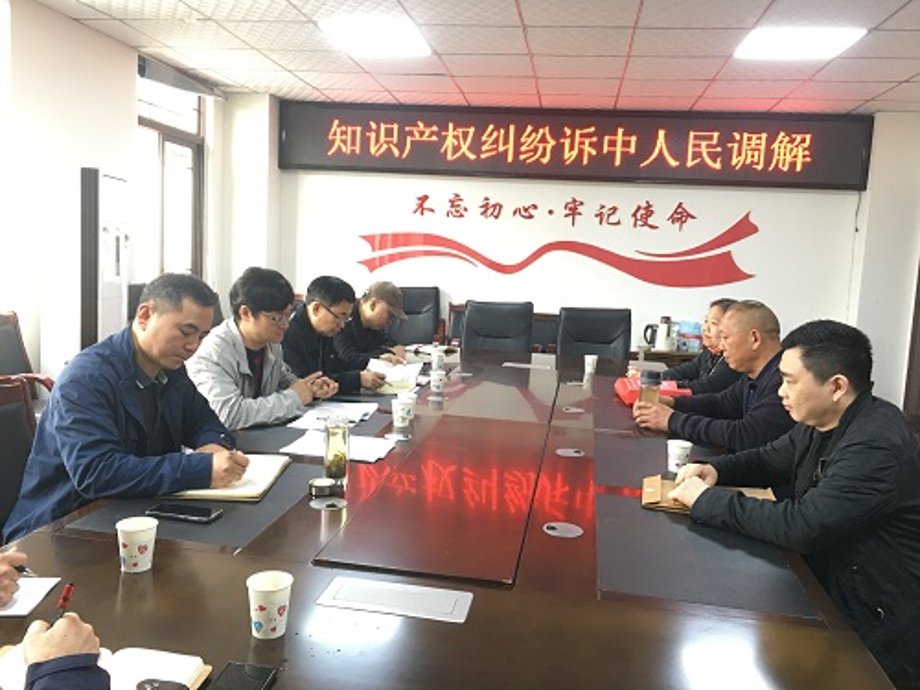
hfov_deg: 61.7
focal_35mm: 29
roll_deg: -3.1
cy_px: 345
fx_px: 771
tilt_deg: -5.8
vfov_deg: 48.2
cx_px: 460
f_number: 2.2
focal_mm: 4.15
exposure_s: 1/17
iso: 80
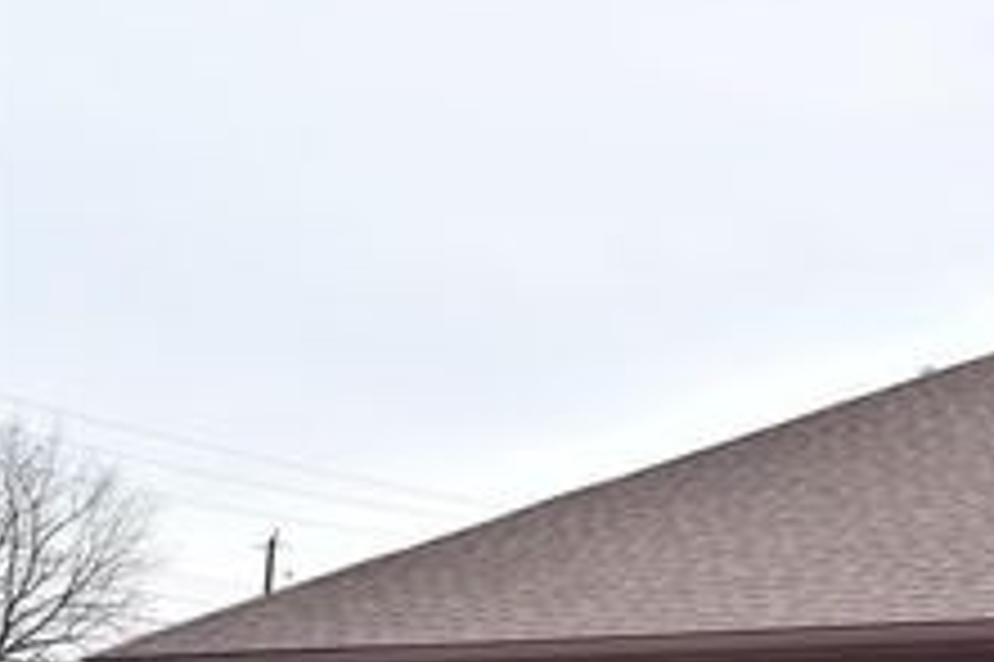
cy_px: 696
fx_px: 2156
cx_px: 1102
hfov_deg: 24.2
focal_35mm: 78
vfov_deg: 17.0
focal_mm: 23
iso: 100
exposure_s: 1/200
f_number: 9
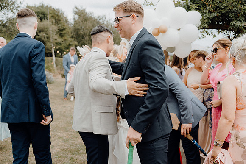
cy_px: 82
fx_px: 273
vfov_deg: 33.4
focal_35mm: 40
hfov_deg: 48.4
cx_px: 123
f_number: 3.5
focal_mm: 40
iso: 125
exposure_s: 1/500
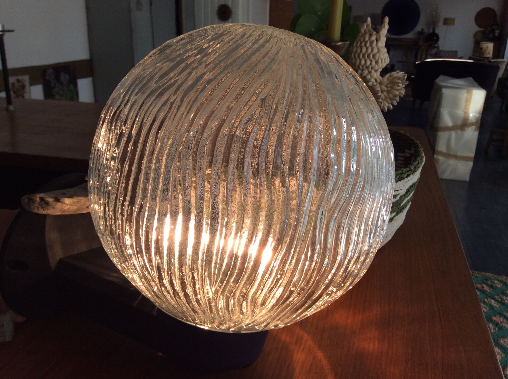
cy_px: 190
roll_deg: -0.3
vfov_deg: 44.1
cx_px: 254
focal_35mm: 32
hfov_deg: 56.9
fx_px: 469
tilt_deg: -18.9
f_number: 2.4
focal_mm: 3.3
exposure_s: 1/254
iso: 32
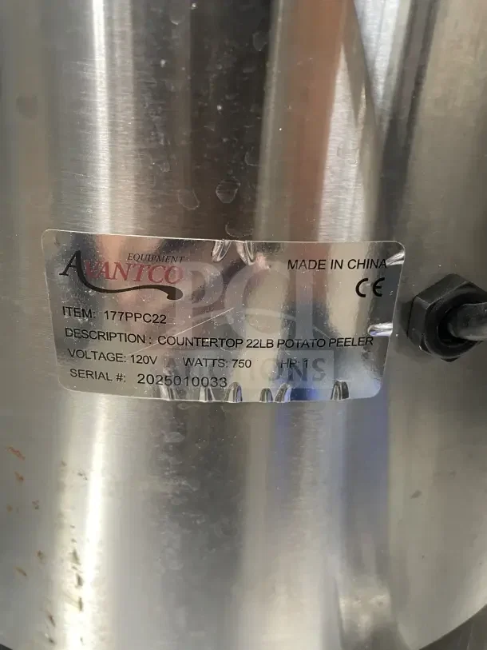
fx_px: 488
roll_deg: -3.8
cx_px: 244
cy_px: 325
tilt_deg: -22.9
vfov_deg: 67.3
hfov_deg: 53.1
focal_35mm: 26
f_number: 1.6
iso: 320
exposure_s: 1/60
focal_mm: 4.2
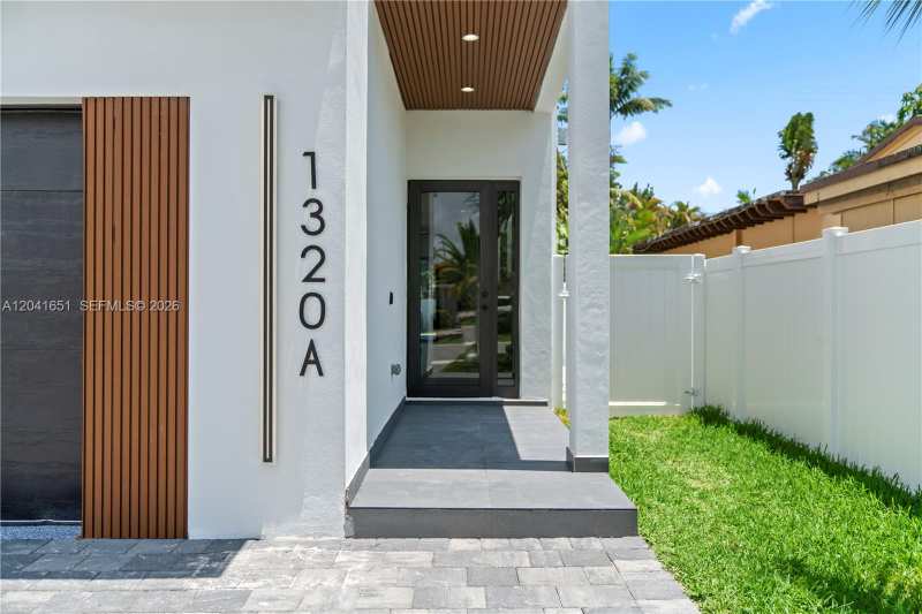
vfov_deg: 44.9
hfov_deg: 63.7
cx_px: 461
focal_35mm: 29
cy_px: 307
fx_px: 743
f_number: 2.8
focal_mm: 29
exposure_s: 1/640
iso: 100
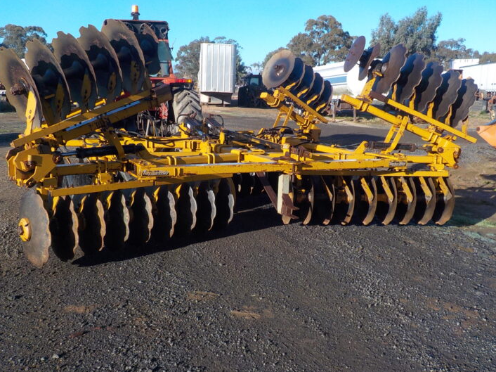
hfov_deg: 54.0
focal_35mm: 34
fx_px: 487
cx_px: 242
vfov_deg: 41.8
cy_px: 176
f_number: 3.3
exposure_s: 1/640
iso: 125
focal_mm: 4.1
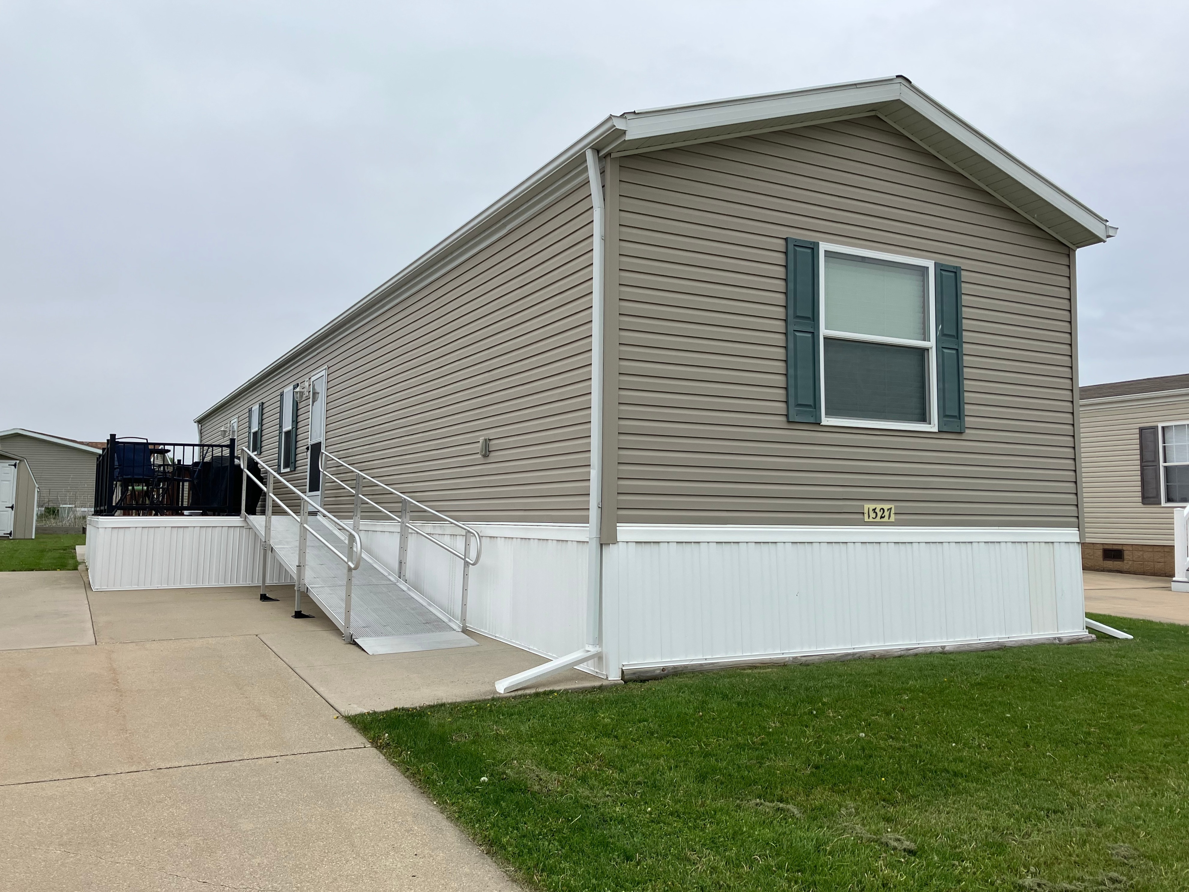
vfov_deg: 49.7
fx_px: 962
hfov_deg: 63.4
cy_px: 446
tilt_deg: +4.8
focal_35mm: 28
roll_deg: -1.7
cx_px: 594
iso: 32
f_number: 1.8
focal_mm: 3.99
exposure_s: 1/1215
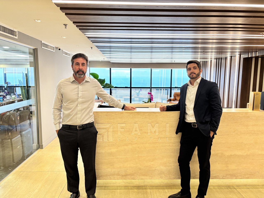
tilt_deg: -6.8
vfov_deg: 53.0
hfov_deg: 67.3
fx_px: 198
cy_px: 99
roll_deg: -0.5
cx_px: 132
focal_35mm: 26
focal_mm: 5.96
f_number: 1.6
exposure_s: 1/60
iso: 160
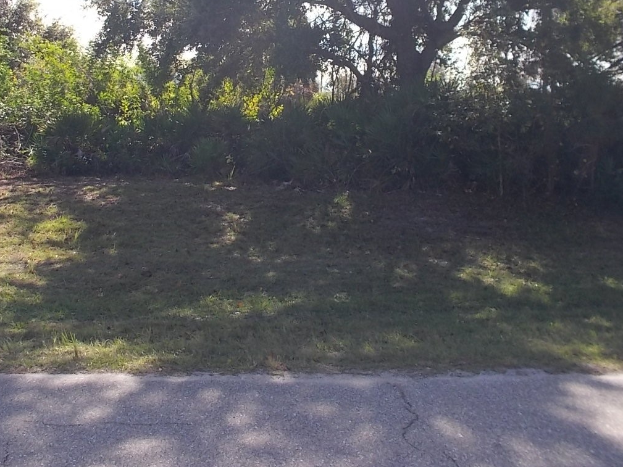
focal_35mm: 46
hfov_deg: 40.8
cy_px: 107
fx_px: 828
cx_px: 220
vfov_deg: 30.9
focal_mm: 4.1
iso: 80
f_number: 3.3
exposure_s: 1/400
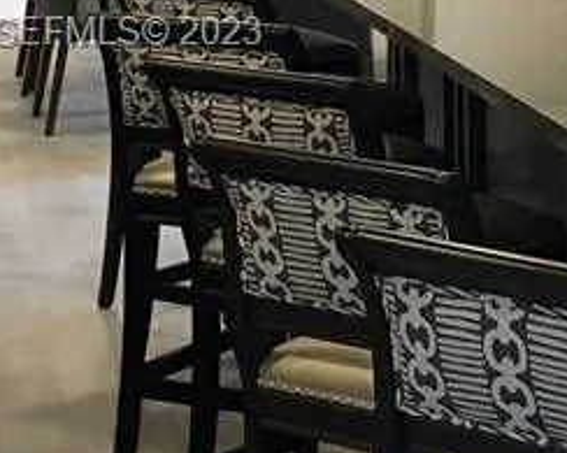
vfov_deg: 12.8
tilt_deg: -7.6
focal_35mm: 119
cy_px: 35
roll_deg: -0.9
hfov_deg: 14.5
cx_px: 962
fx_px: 1996
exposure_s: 1/24
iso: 200
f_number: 2.2
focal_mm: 4.15
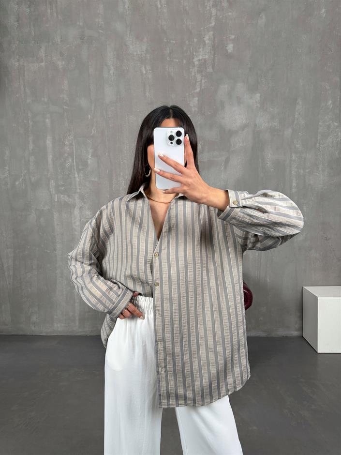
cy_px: 228
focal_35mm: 24
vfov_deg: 71.6
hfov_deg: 56.8
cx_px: 170
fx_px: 315
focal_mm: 6.76
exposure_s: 1/121
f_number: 1.78
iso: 160
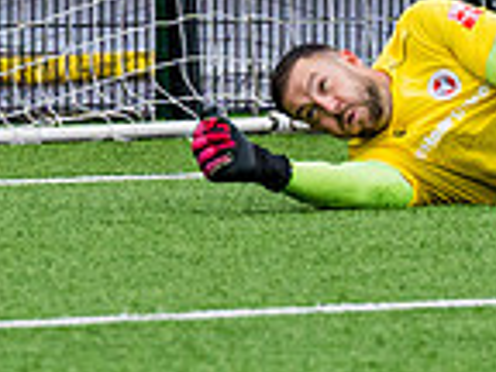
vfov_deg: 1.2
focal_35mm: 1267
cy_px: 100
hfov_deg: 1.6
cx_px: 289
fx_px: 18154
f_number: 4
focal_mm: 125
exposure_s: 1/1250
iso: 400
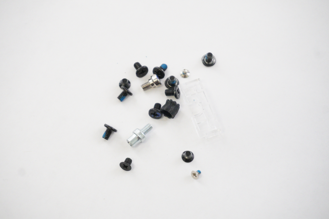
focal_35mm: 74
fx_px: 671
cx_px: 164
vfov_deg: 18.5
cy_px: 110
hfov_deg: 27.5
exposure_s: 1/320
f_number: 5.6
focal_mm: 49
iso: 6400
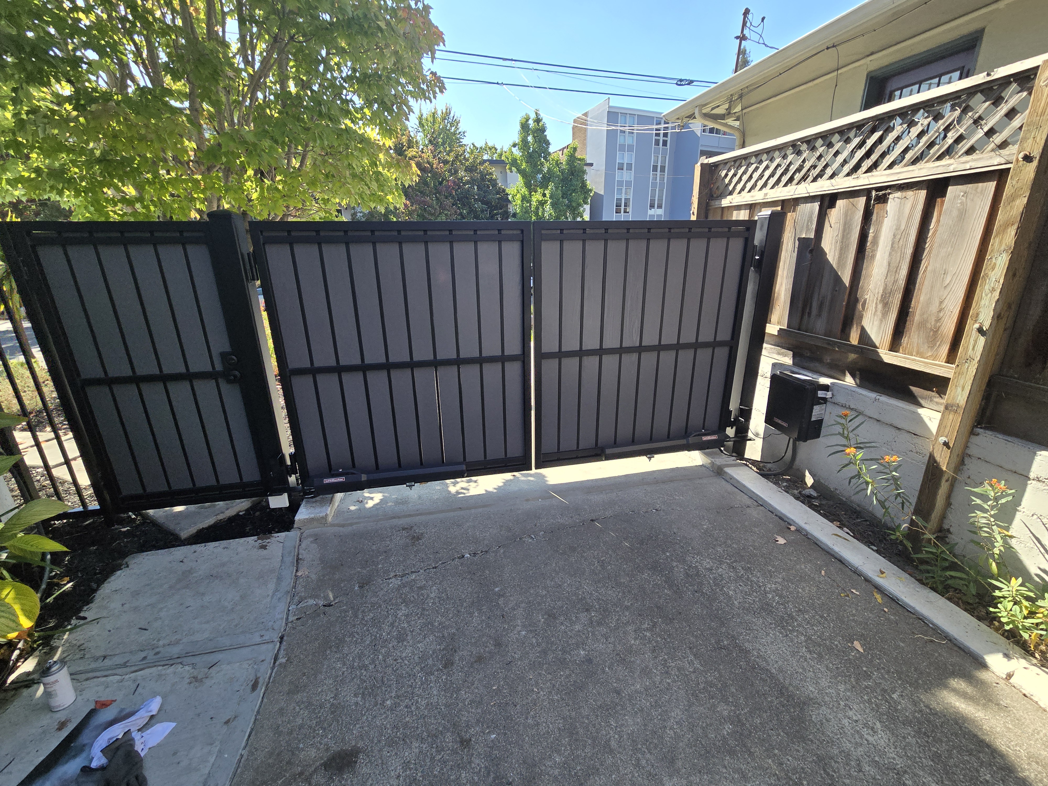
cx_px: 524
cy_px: 393
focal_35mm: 13
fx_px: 394
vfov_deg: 89.9
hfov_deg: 106.2
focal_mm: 2.2
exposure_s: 1/616
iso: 50
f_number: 2.2
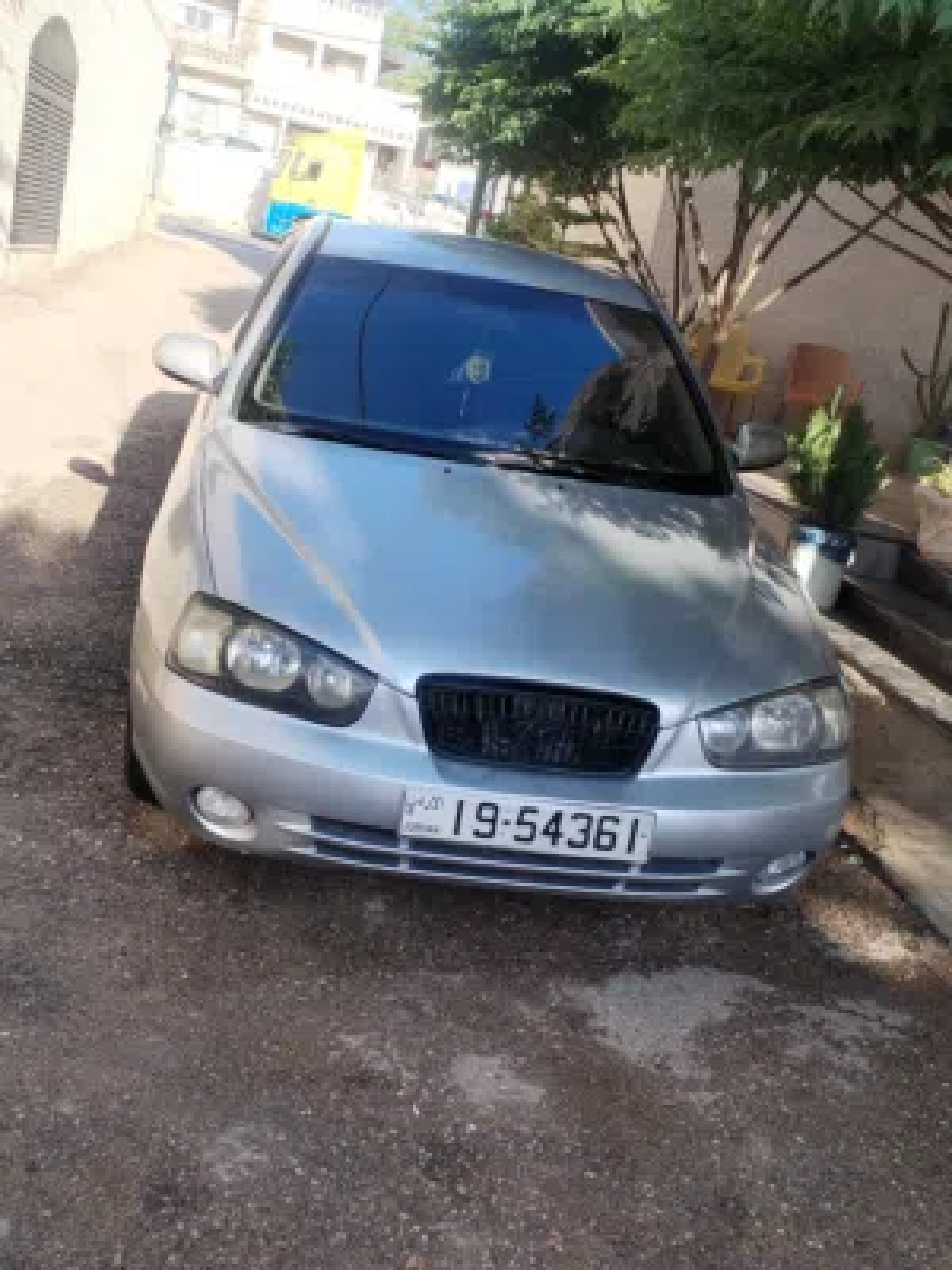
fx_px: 1357
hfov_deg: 38.7
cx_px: 476
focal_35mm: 37
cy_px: 635
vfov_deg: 50.1
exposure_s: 1/462
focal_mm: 4.75
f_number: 1.8
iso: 100
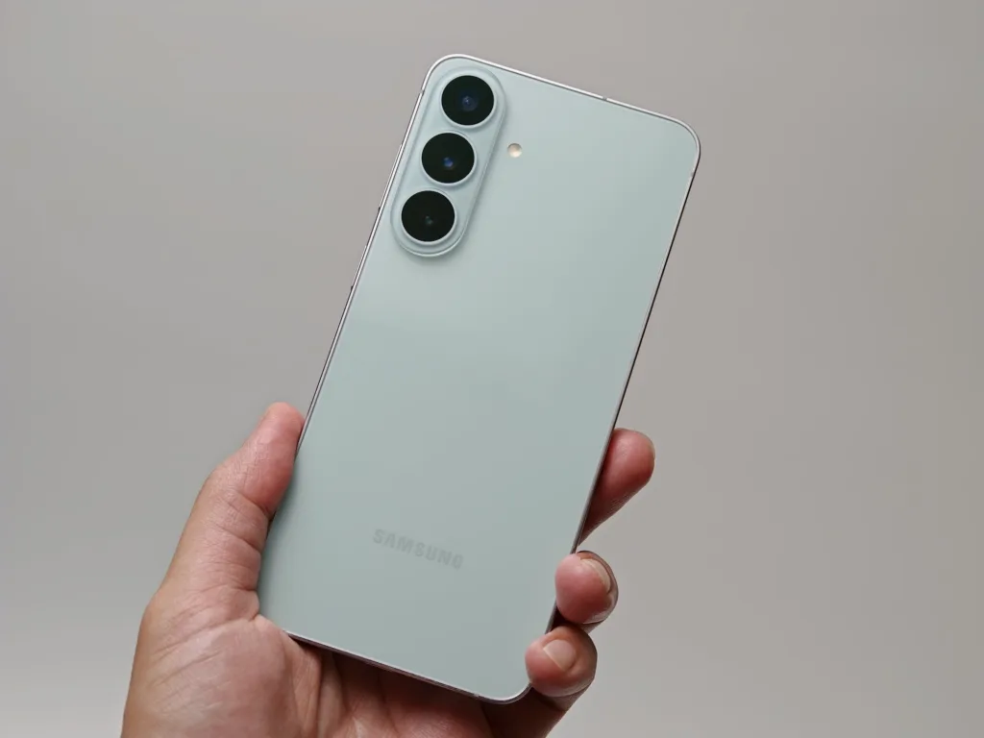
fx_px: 1990
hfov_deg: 27.8
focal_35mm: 70
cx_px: 492
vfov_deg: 21.0
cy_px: 369
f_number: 2.2
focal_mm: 20.1
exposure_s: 1/200
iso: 100
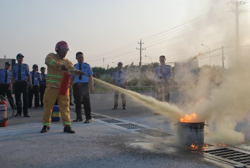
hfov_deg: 46.3
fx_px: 292
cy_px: 84
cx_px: 125
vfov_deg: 32.0
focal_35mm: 42
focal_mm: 28
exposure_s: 1/200
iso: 100
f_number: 7.1
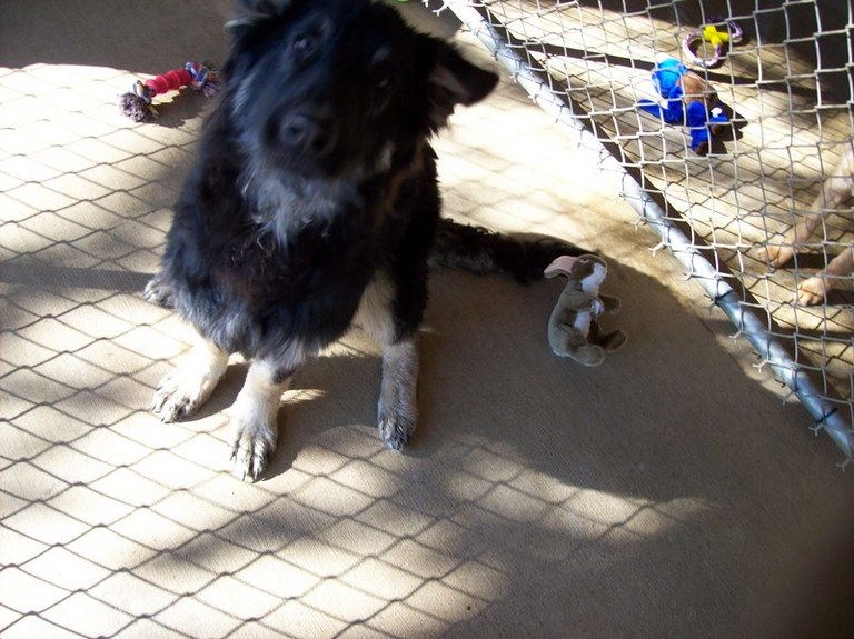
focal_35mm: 36
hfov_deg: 51.4
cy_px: 320
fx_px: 888
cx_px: 427
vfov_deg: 39.6
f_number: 2.7
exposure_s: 1/101
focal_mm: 6
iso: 80
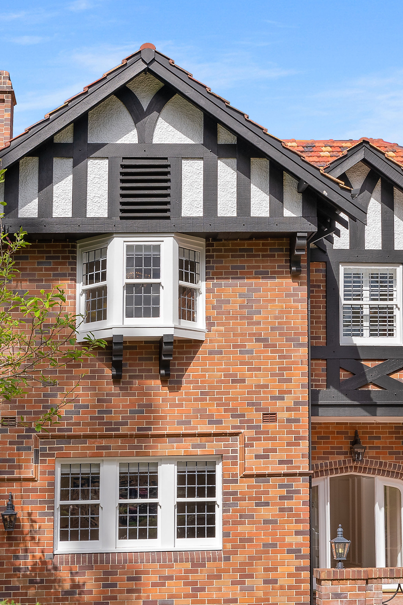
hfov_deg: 21.9
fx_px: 1041
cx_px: 222
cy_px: 339
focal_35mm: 62
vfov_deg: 32.3
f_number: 11
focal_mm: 46
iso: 400
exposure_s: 1/250
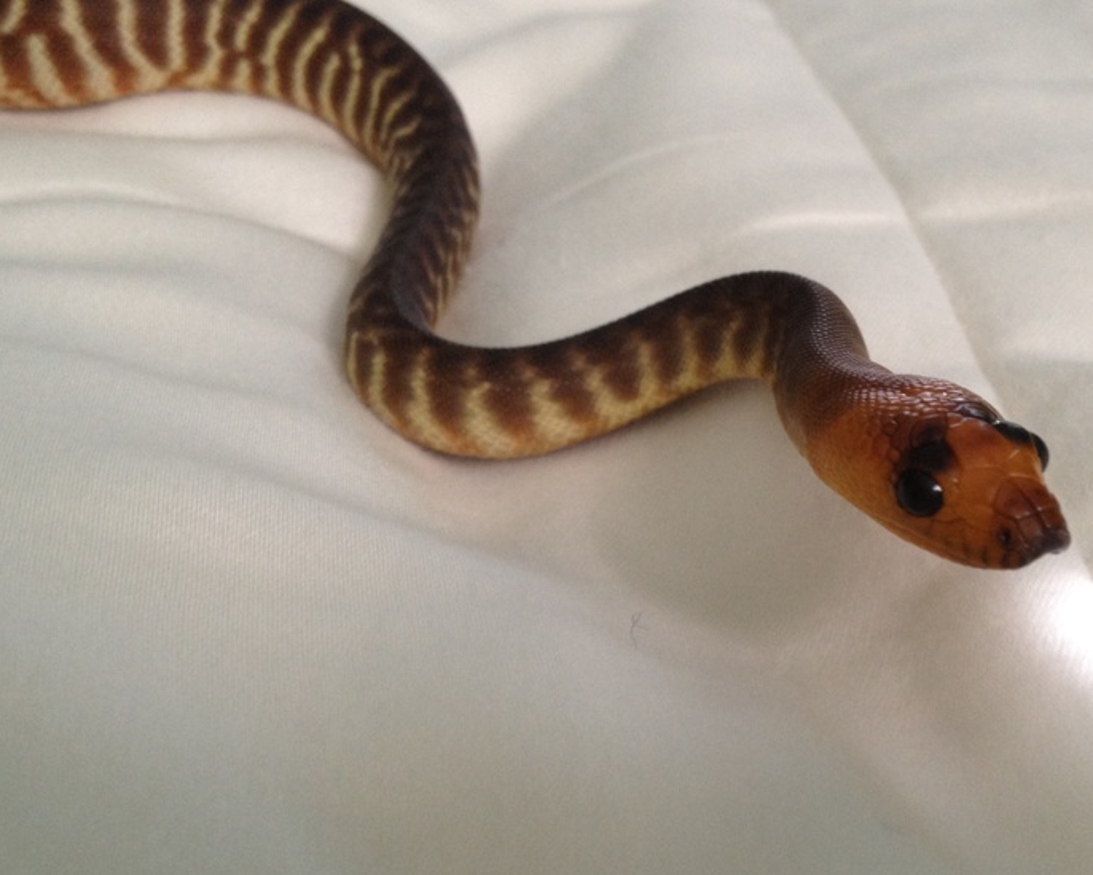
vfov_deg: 29.7
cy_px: 486
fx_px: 1650
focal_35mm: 51
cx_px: 722
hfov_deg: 36.3
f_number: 2.4
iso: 125
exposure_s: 1/20
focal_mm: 4.28
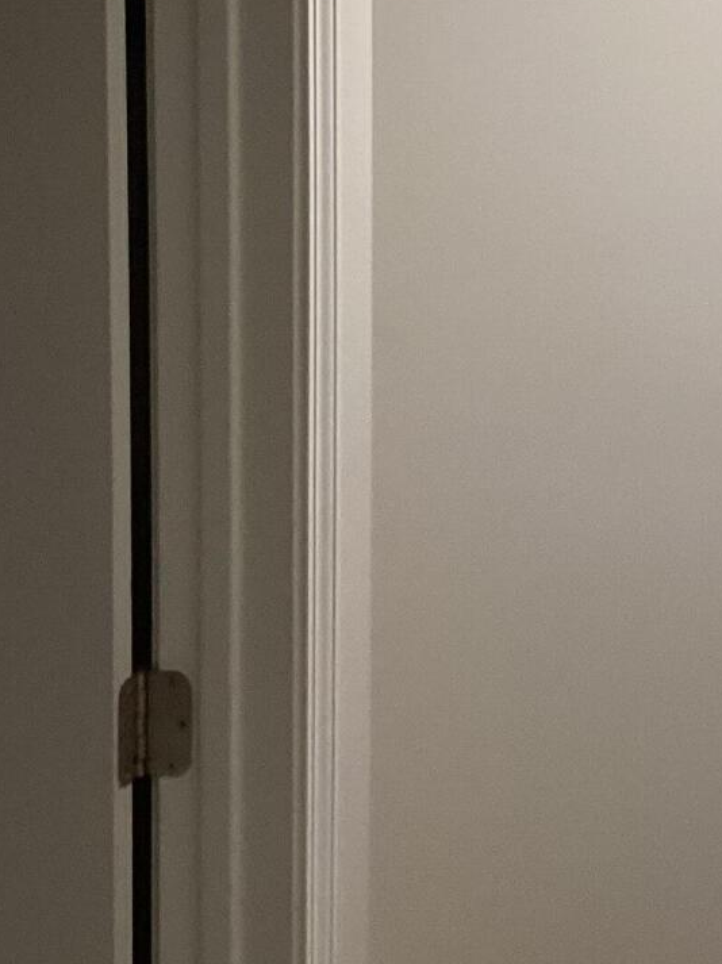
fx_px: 2422
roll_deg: -2.1
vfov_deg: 22.4
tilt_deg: -6.4
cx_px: 771
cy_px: 315
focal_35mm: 87
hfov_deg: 16.5
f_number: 2.4
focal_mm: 3.3
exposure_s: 1/60
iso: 200
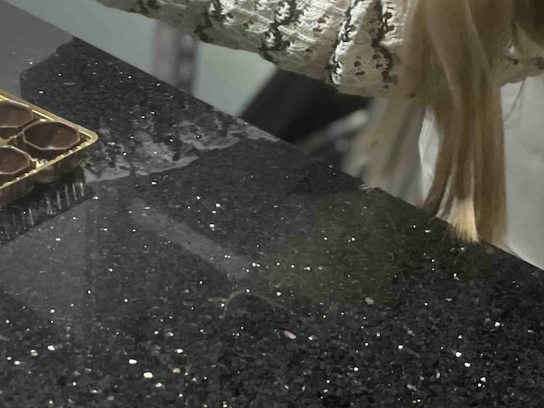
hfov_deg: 14.9
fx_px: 2028
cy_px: 23
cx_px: -49
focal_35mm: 129
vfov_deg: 11.4
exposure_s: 1/50
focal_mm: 6
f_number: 2
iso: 160
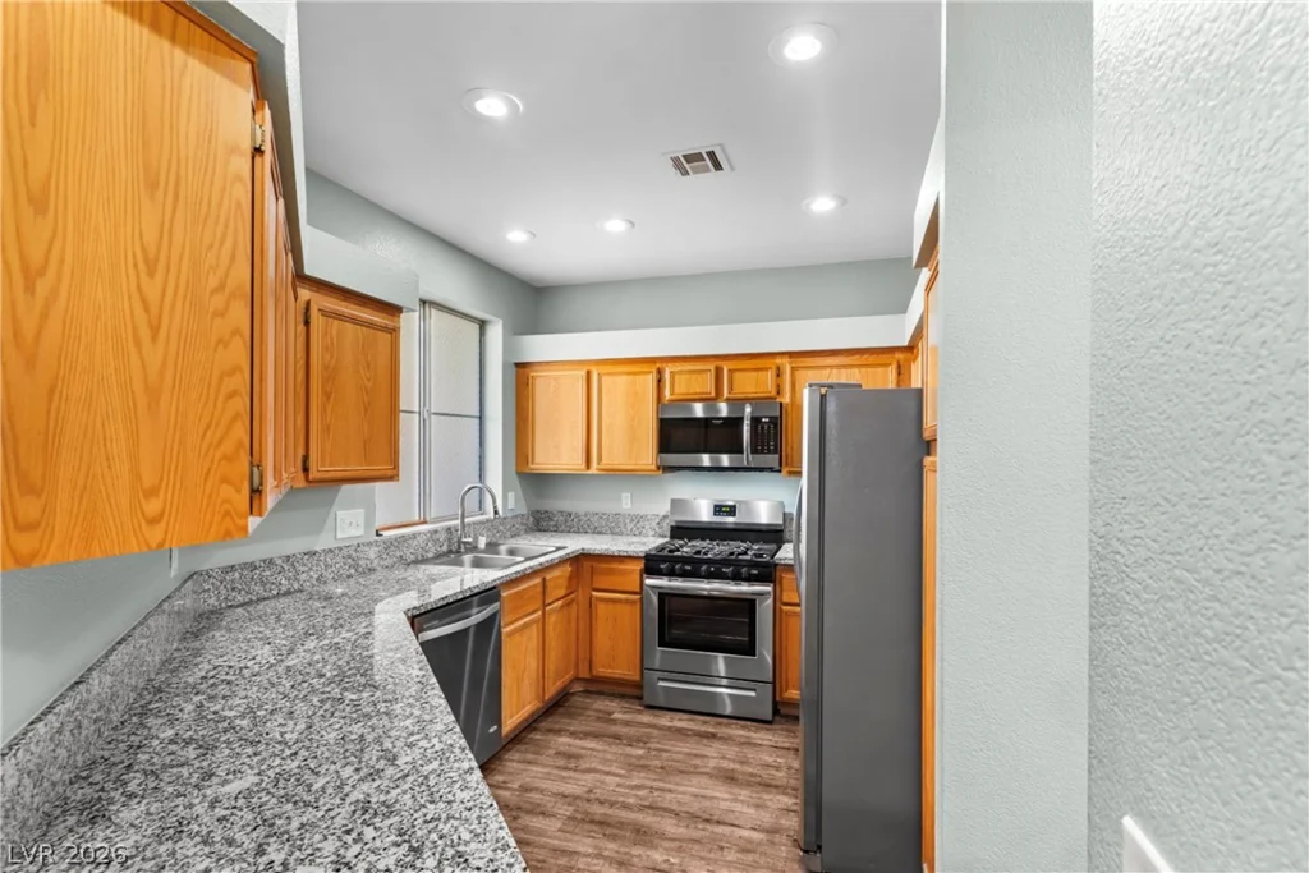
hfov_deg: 93.3
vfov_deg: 70.5
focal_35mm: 17
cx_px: 654
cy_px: 436
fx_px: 618
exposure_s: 2.5
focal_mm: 17
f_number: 8
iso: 400
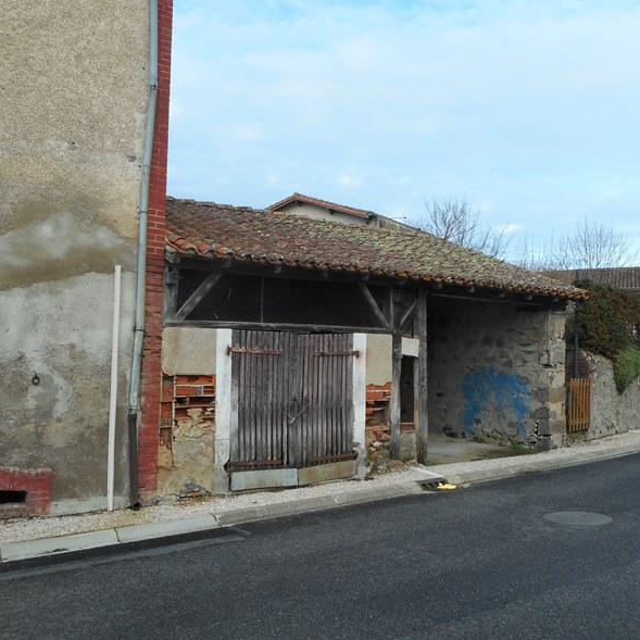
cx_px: 316
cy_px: 318
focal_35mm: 30
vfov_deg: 54.0
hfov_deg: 54.0
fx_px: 628
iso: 80
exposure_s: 1/200
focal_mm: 4.5
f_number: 3.7
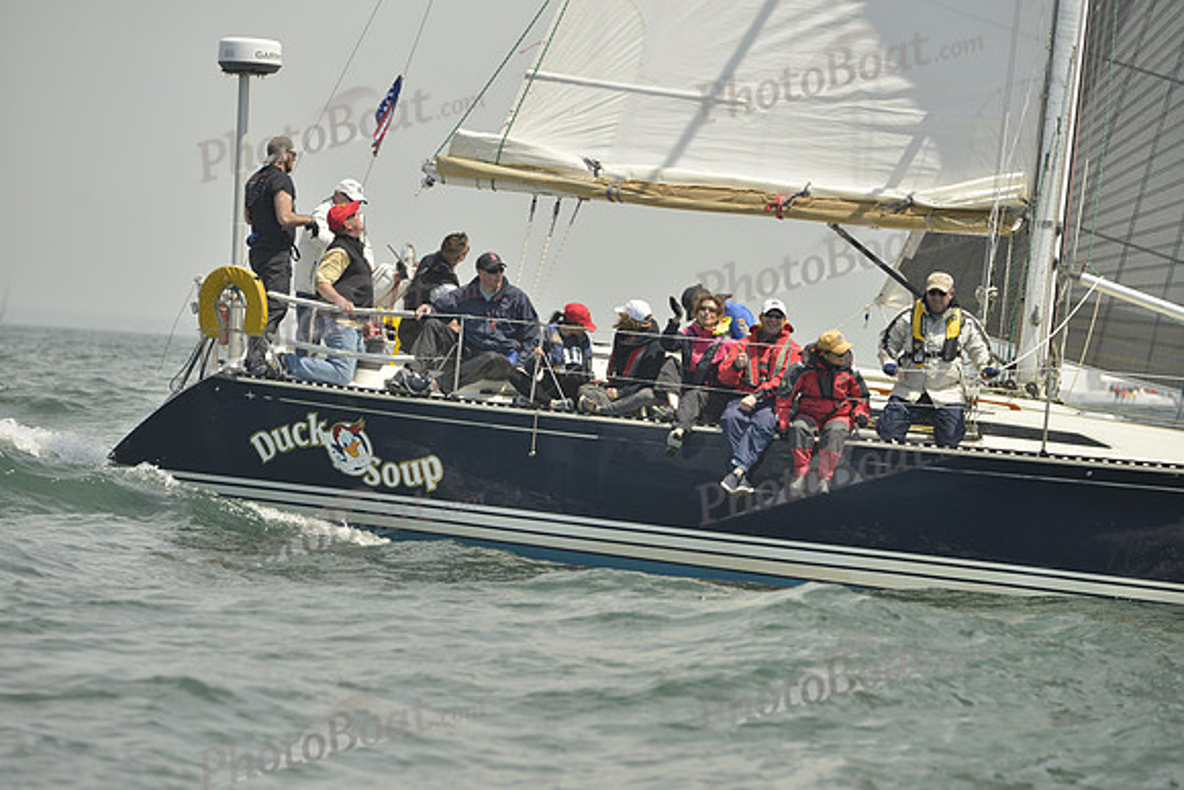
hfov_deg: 11.7
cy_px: 395
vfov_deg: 7.9
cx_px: 592
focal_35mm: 175
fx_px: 5757
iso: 200
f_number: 6.3
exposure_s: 1/1250
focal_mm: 175
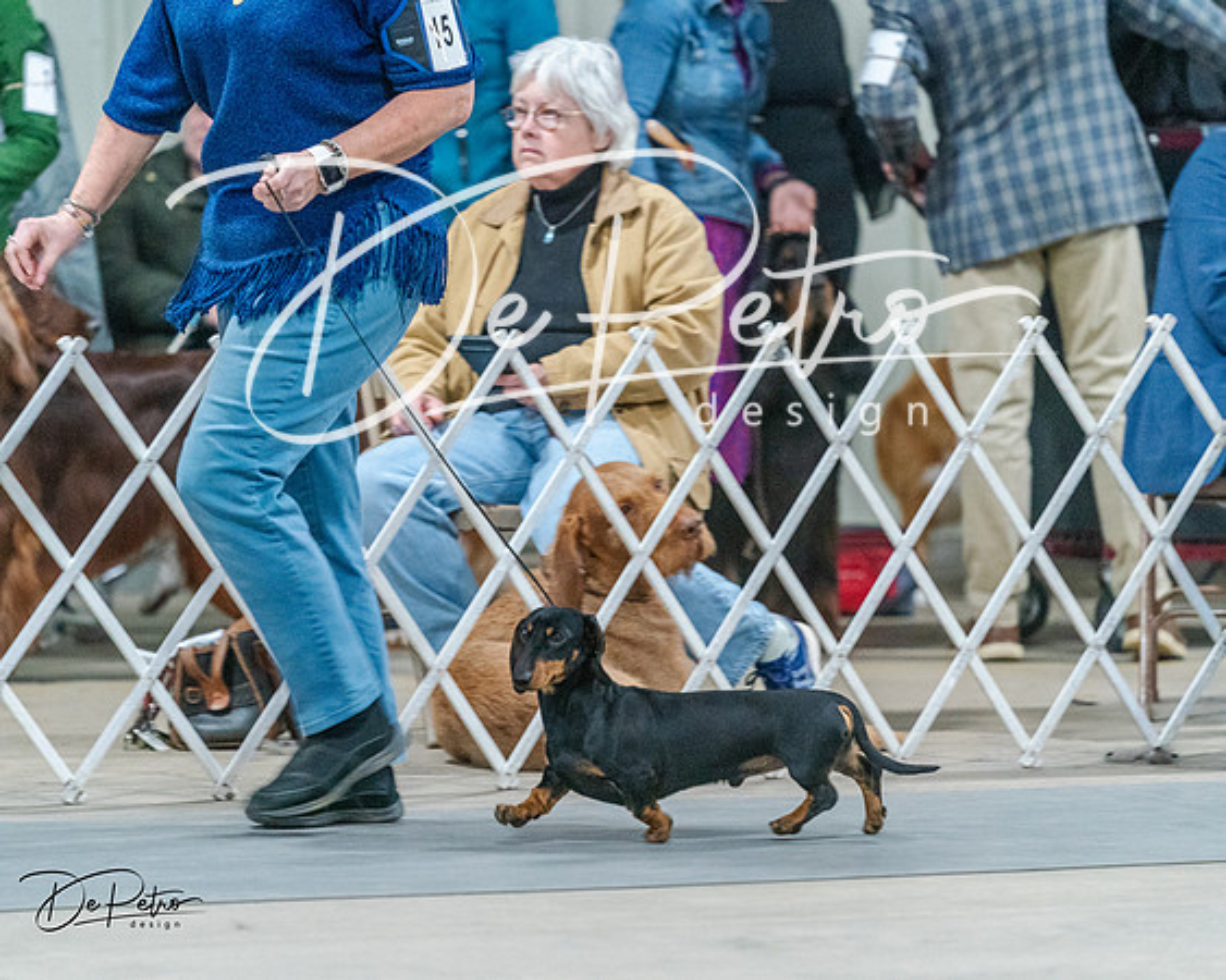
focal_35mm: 225
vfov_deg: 6.9
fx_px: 8170
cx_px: 613
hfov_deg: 8.6
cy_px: 490
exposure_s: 1/200
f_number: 3.5
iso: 6400
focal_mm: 200
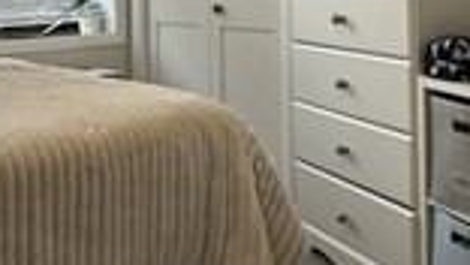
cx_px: 99
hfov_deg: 32.5
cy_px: 18
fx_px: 786
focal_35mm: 63
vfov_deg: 18.8
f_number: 1.5
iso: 100
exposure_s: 1/120
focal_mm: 5.7
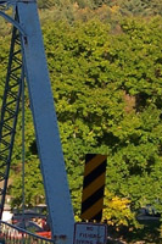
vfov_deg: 7.7
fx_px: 1798
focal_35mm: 266
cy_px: 144
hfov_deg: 5.1
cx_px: -55
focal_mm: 12.1
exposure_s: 1/350
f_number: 4.8
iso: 80
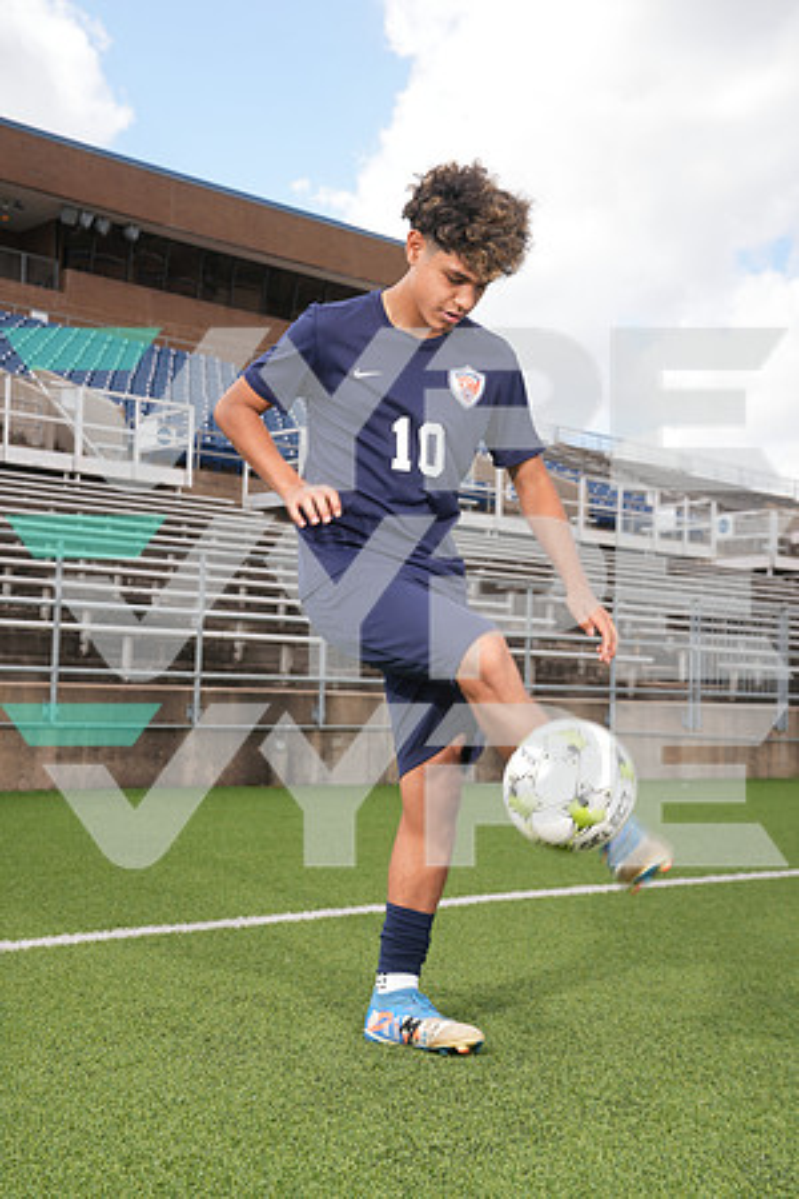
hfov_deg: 29.9
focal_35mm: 45
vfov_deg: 43.6
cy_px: 600
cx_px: 400
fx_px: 1498
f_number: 6.3
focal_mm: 45
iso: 100
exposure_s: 1/200
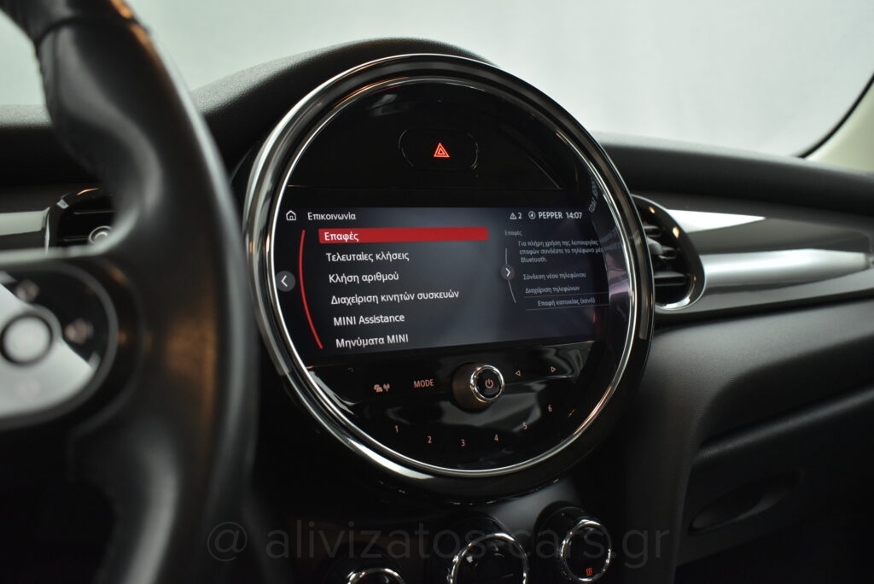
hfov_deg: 57.2
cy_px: 292
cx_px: 437
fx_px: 802
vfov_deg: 40.0
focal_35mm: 33
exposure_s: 1/50
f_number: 3.8
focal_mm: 22
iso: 1600
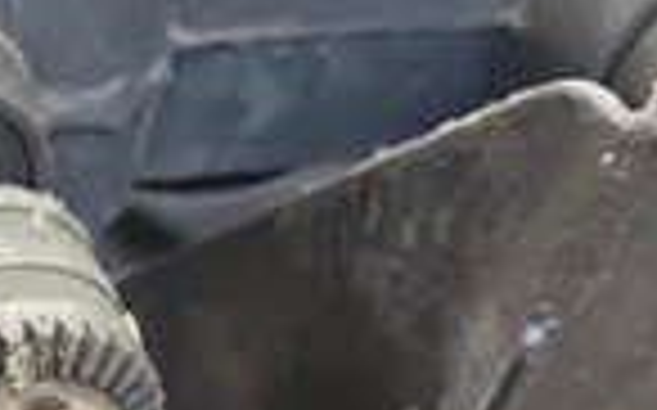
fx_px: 1199
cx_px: -86
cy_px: 559
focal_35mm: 67
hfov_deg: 27.7
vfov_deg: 17.9
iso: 500
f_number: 1.8
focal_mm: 5.4
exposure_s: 1/60
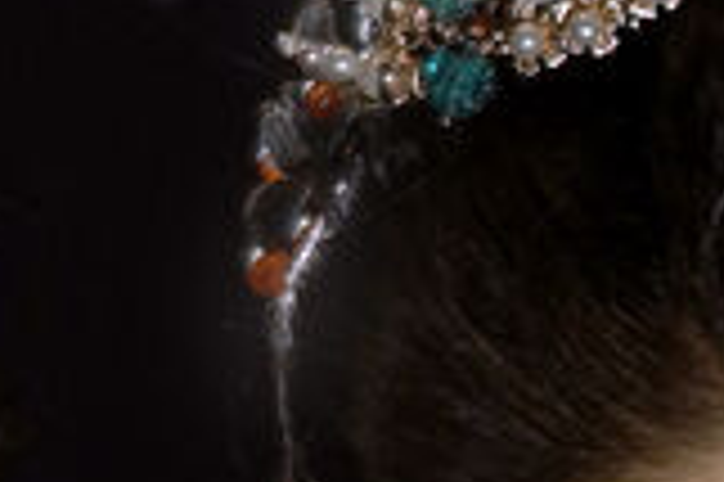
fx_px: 19086
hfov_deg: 2.2
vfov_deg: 1.4
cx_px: 1515
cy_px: 640
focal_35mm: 950
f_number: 1.4
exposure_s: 1/100
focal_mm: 85
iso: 200
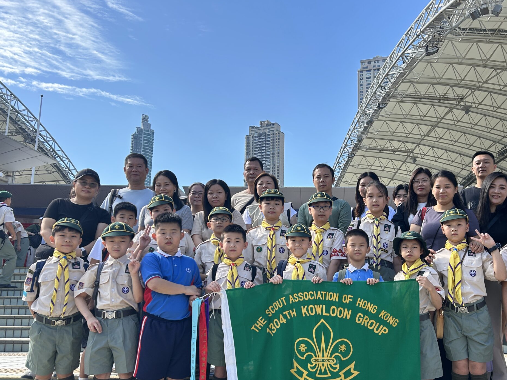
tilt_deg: +14.1
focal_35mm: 36
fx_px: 527
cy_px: 208
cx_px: 315
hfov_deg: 50.9
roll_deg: +1.7
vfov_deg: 39.6
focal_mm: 5.7
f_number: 1.5
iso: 50
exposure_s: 1/2165
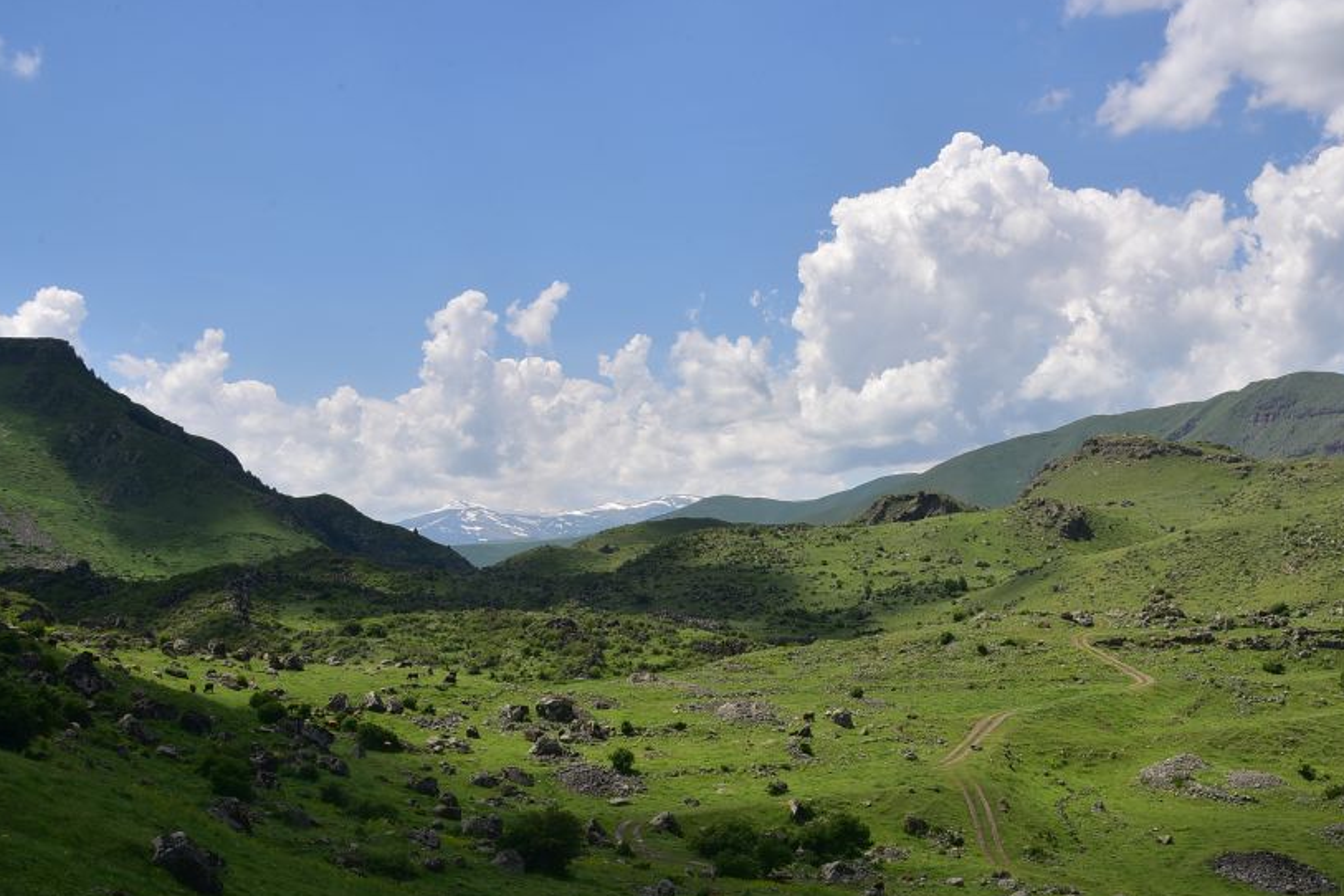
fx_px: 2986
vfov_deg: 17.0
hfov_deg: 25.3
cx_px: 875
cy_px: 682
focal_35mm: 80
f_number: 18
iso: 200
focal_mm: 50
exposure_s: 1/125
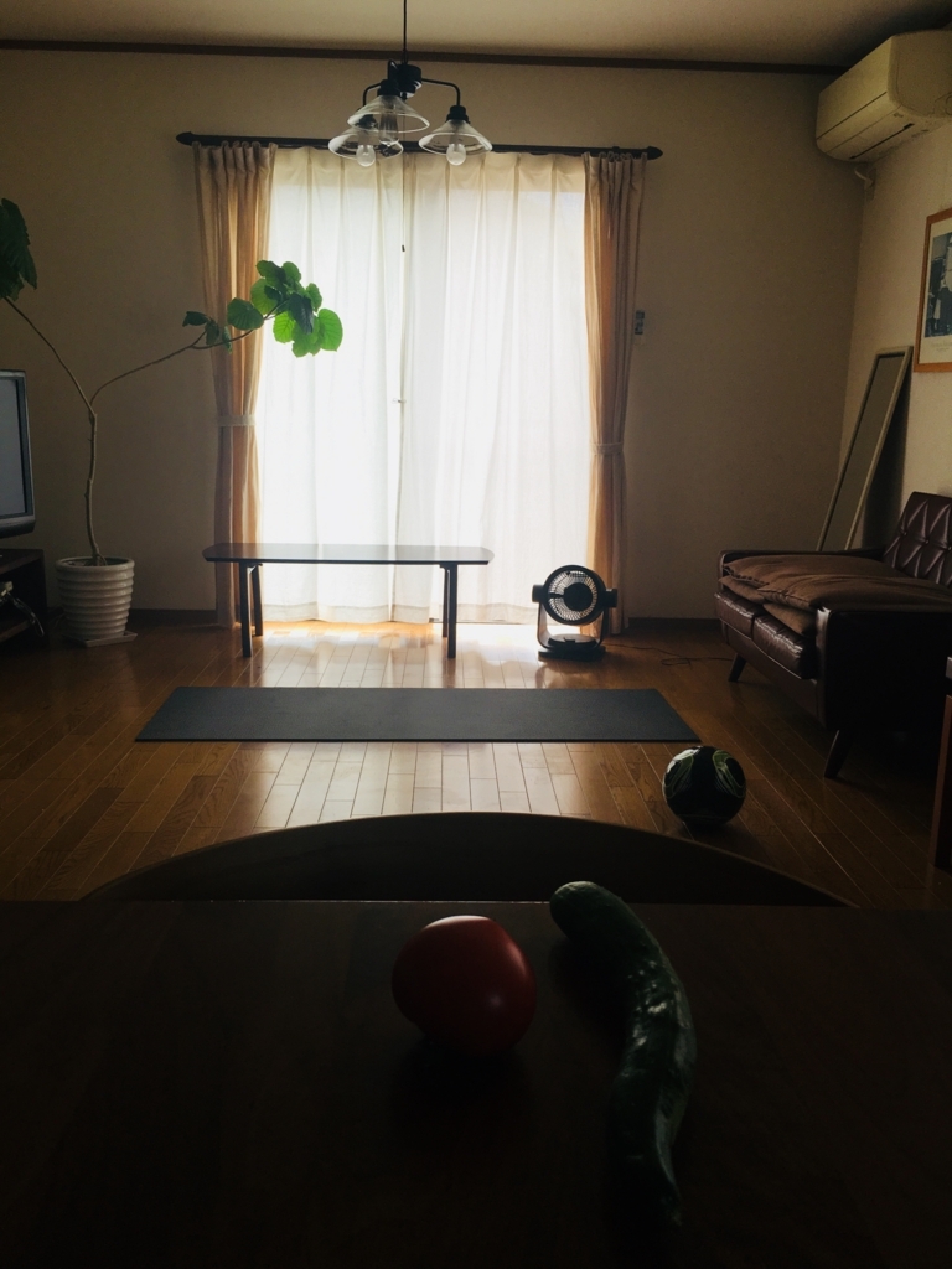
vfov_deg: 61.7
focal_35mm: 29
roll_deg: -1.2
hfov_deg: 48.2
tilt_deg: -10.6
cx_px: 476
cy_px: 634
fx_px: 1063
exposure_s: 1/121
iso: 25
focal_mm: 4.15
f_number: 2.2
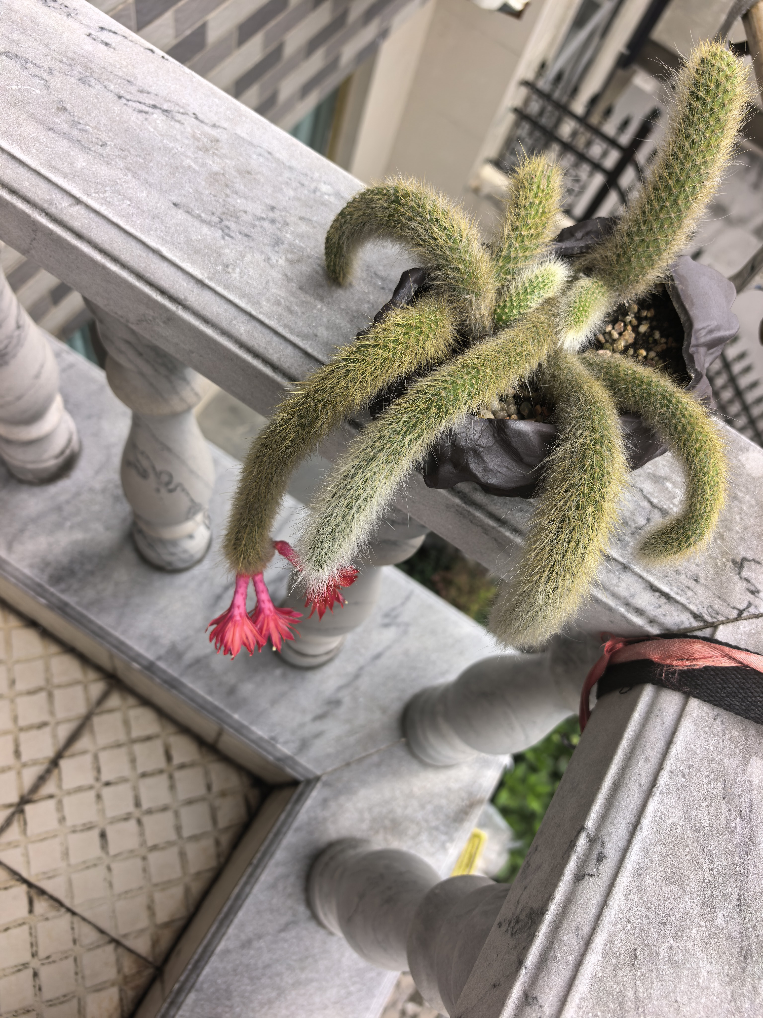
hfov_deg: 56.8
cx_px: 382
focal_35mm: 24
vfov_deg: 71.6
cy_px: 509
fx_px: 705
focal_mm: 6.98
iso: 50
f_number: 2
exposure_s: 1/187
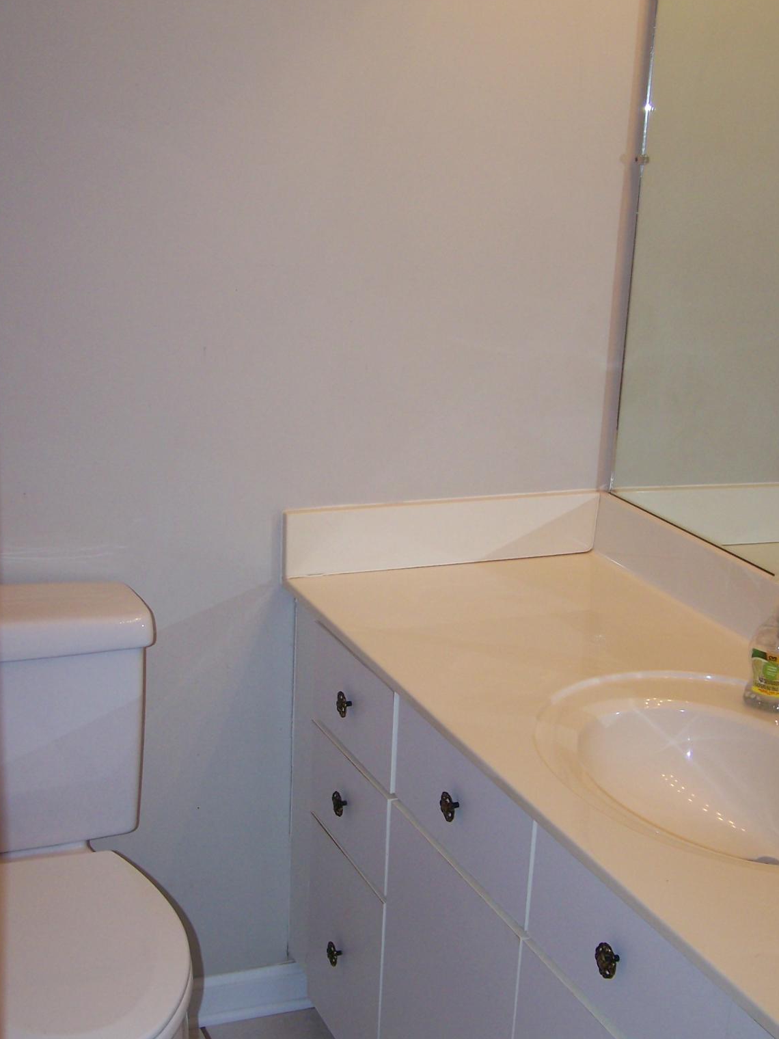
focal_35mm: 50
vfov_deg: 38.1
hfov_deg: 29.1
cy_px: 619
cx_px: 418
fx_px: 1500
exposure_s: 1/60
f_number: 2.8
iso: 80
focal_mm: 6.3
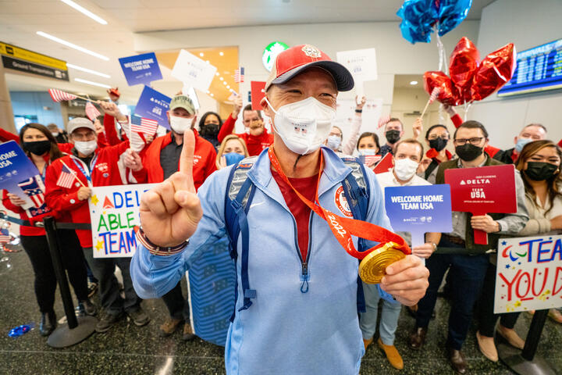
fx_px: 250
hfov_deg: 96.7
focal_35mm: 16
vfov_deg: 73.7
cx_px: 281
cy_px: 188
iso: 3200
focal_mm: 16
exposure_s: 1/320
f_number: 2.8
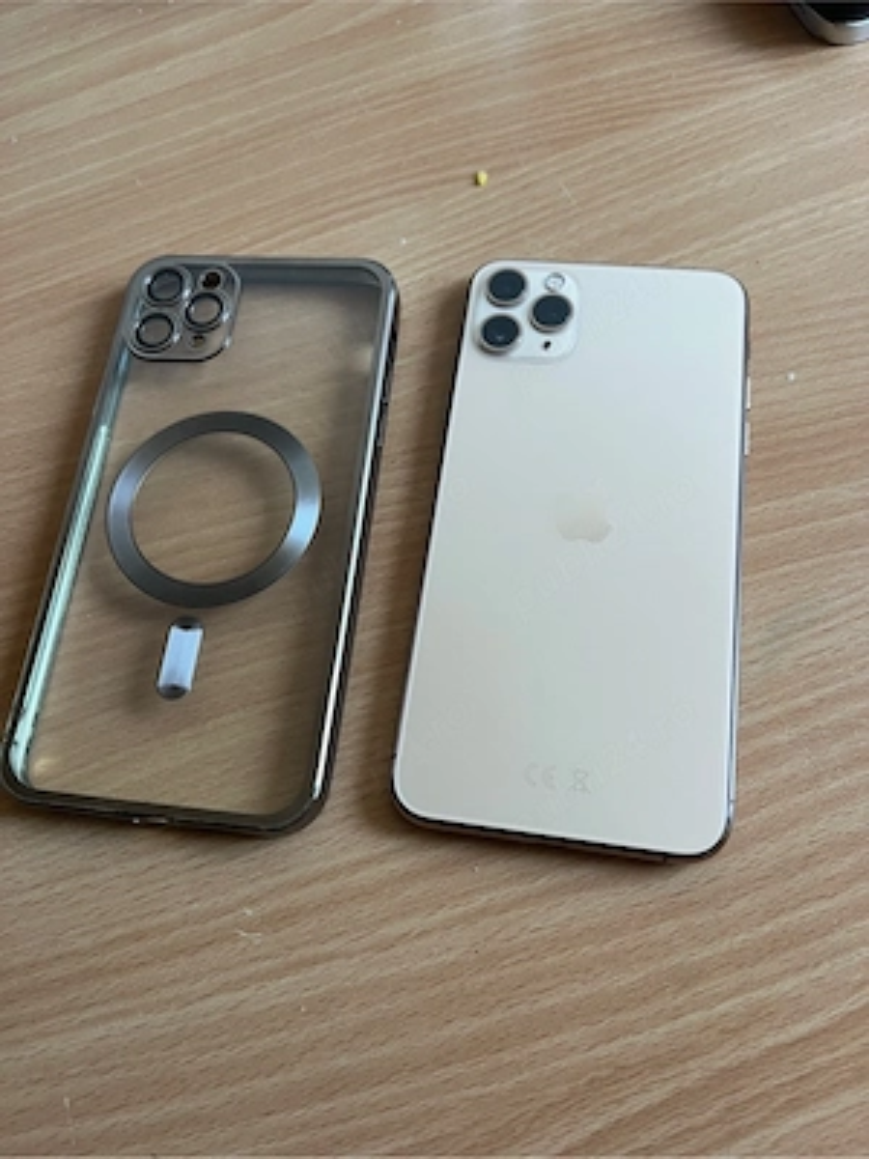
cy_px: 580
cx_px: 434
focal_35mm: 26
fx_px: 870
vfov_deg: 67.3
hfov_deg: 53.1
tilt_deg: -68.4
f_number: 1.5
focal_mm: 5.7
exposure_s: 1/74
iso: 125
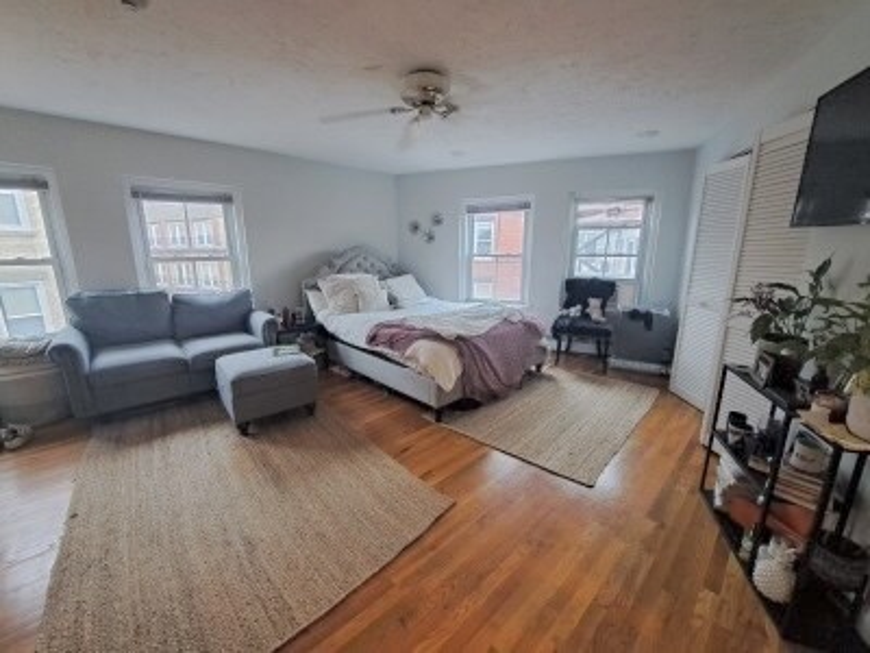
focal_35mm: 13
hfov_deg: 106.2
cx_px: 435
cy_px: 326
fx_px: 327
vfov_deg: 89.9
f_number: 2.2
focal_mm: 1.74
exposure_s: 1/40
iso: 160
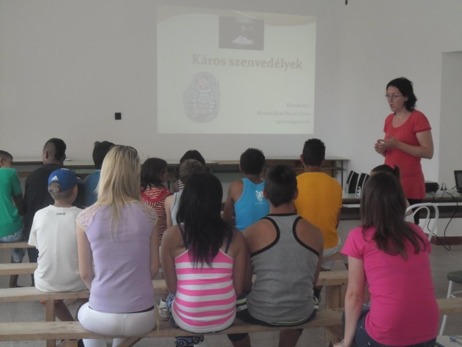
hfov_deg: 30.7
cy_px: 174
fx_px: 841
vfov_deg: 23.3
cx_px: 231
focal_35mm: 63
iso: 200
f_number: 5.7
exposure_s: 1/60
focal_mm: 11.2
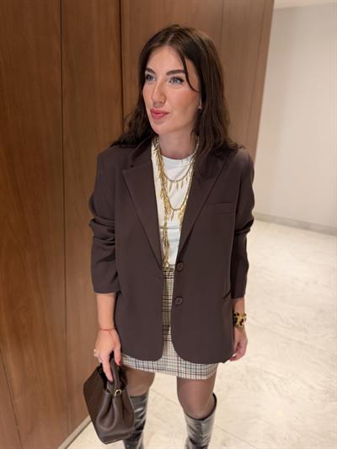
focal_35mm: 24
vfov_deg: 71.6
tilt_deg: -20.8
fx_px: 311
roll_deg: -1.9
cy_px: 224
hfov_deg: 56.8
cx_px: 168
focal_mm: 6.76
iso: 500
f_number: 1.78
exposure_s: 1/50
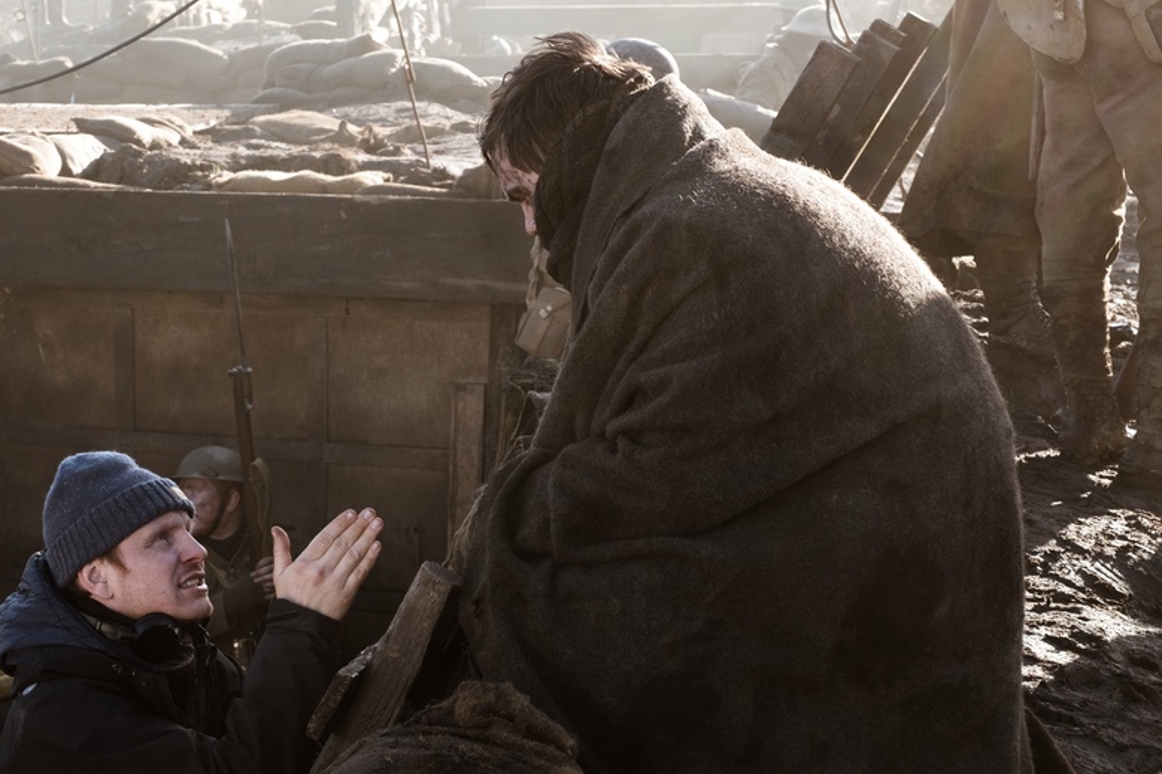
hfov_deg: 23.5
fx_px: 2775
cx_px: 365
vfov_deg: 15.9
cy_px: 489
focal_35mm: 86
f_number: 7.1
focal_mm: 41.4
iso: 400
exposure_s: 1/250
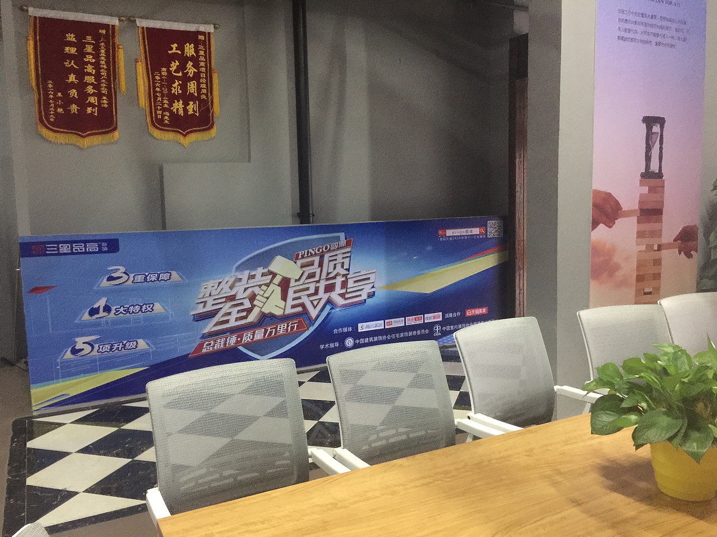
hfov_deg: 61.7
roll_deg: +1.6
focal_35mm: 29
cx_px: 358
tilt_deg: -5.7
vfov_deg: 48.2
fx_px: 601
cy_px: 268
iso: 100
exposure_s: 1/4
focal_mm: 4.15
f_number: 2.2
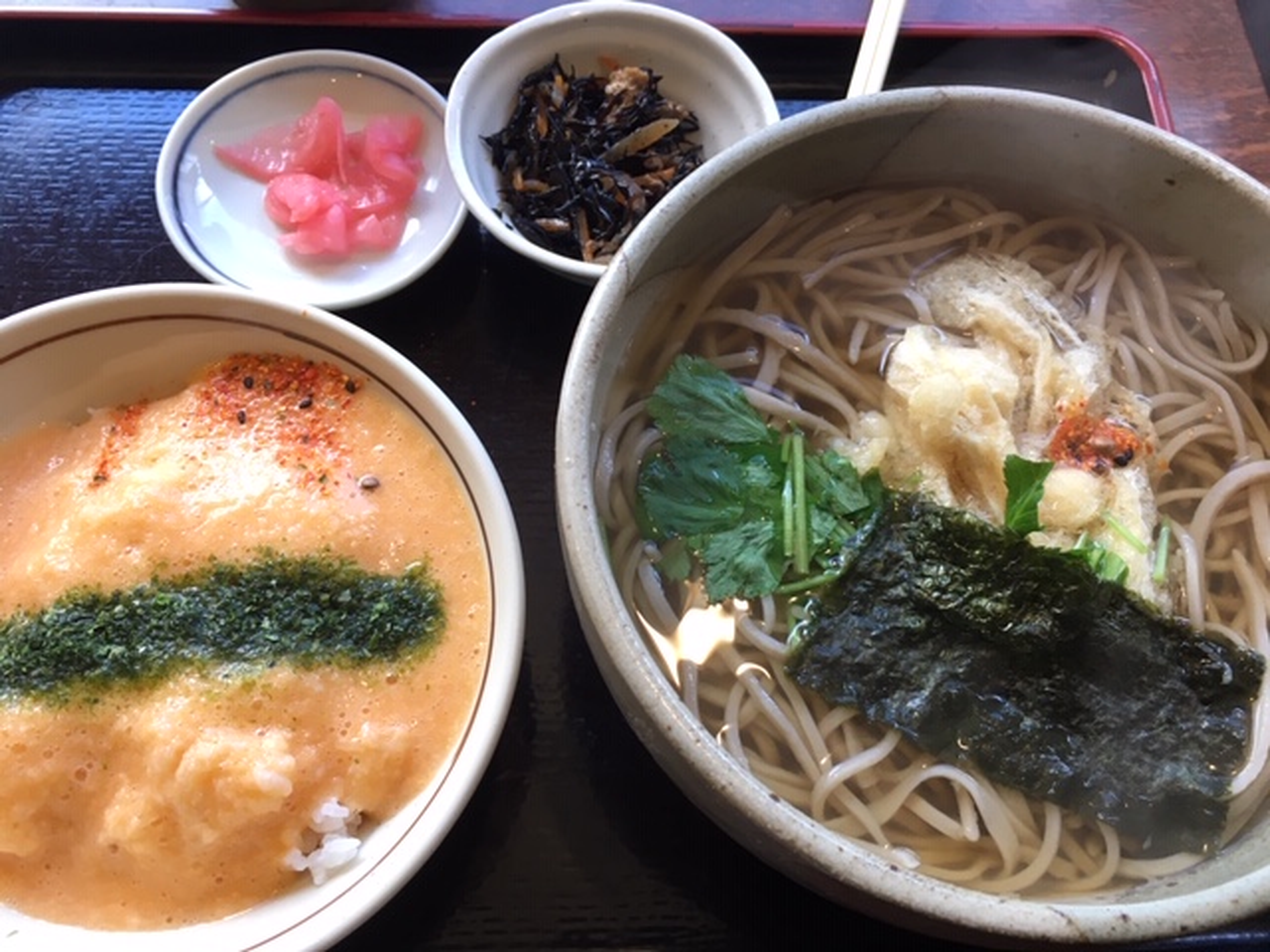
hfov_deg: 61.7
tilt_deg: -66.6
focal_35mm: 29
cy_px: 476
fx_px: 1064
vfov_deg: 48.2
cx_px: 635
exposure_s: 1/30
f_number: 2.2
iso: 50
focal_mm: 4.15
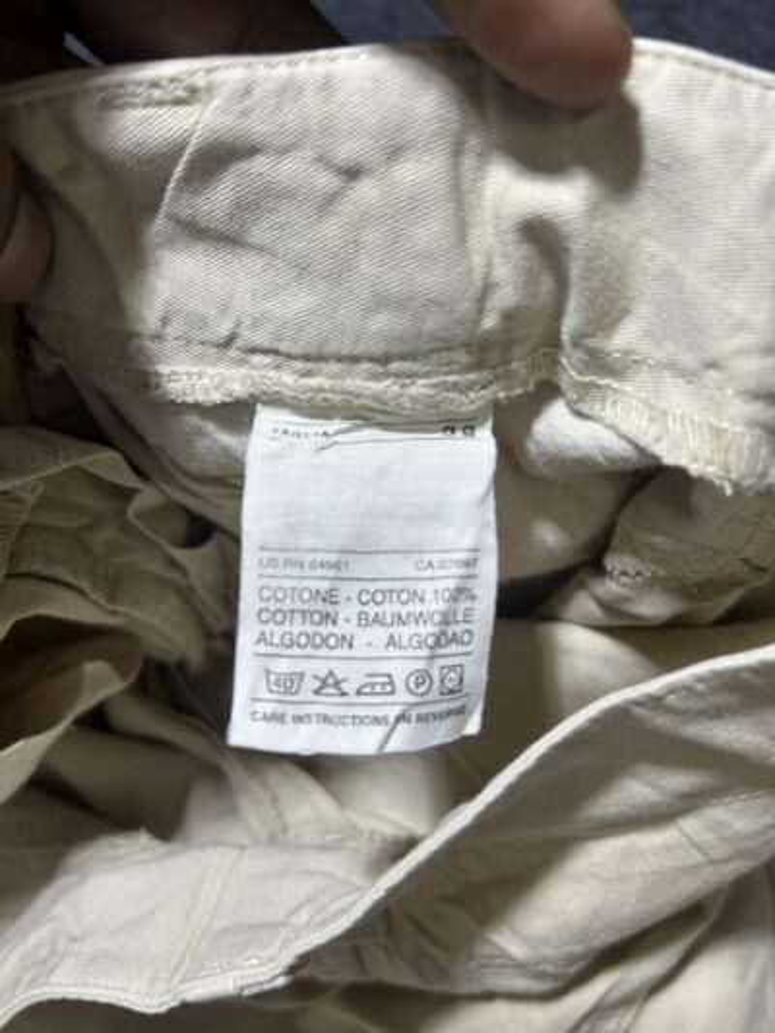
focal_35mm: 26
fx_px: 776
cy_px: 516
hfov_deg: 53.1
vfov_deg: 67.3
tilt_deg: -50.6
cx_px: 388
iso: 40
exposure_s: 1/100
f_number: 1.5
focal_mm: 5.7
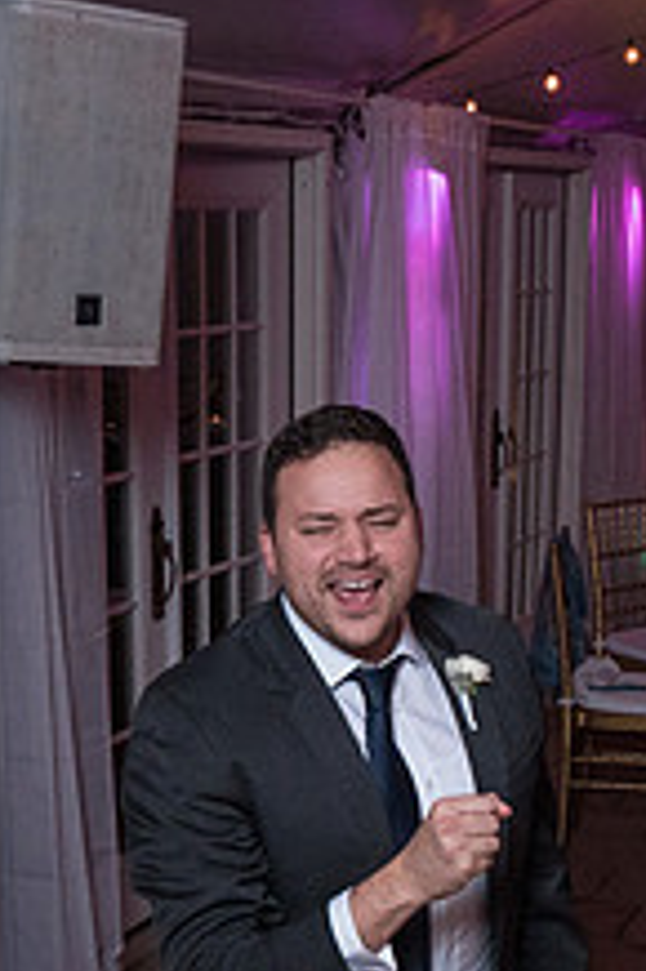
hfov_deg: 16.6
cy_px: 828
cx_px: 416
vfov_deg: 24.2
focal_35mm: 82
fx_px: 2211
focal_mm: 24
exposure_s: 1/100
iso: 2000
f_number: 5.6
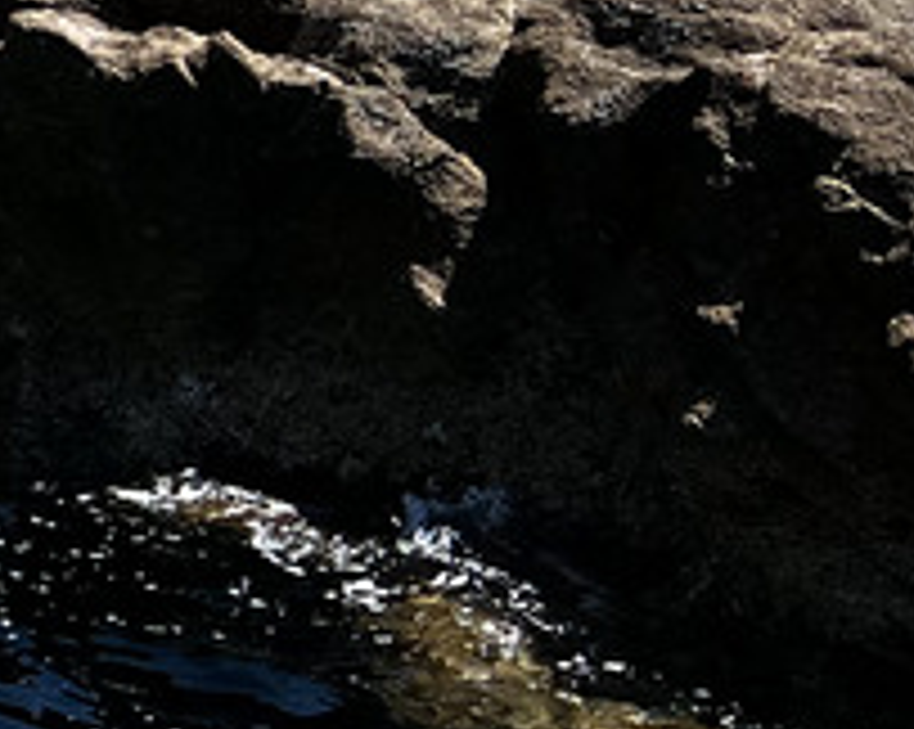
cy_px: 36
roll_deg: +0.2
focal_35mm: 150
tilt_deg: -11.4
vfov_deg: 10.2
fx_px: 4054
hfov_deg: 10.0
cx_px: -1742
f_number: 1.5
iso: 50
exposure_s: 1/3257
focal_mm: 5.7
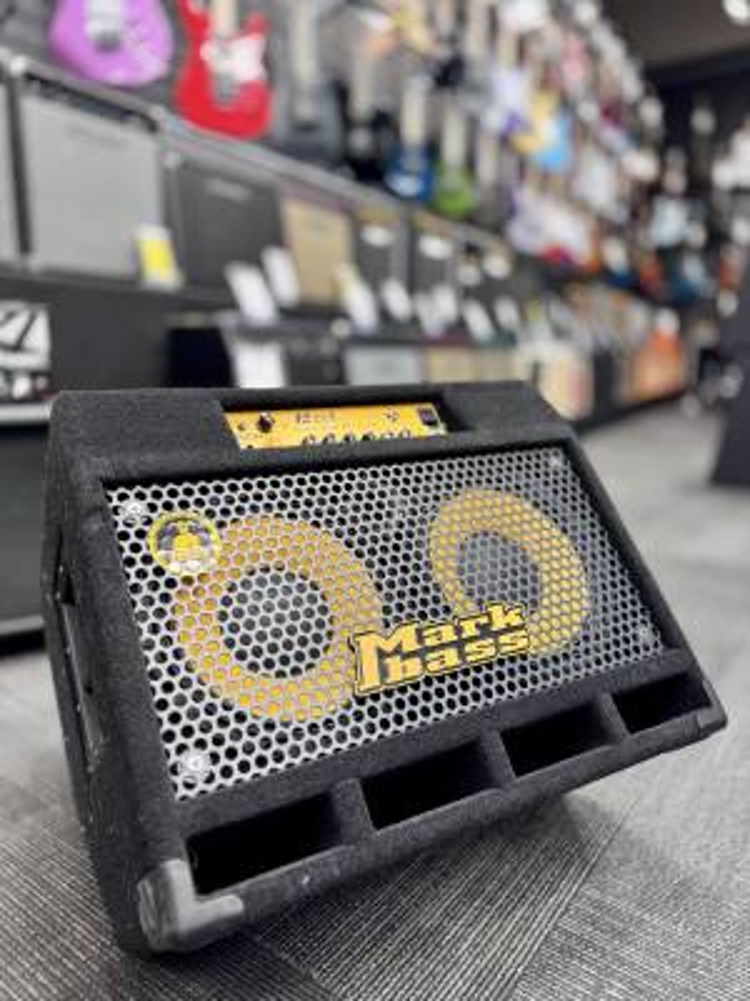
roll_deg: -0.2
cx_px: 375
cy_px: 500
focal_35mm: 24
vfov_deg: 71.6
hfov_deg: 56.8
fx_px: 693
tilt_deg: -12.1
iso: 160
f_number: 1.78
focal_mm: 6.76
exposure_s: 1/60
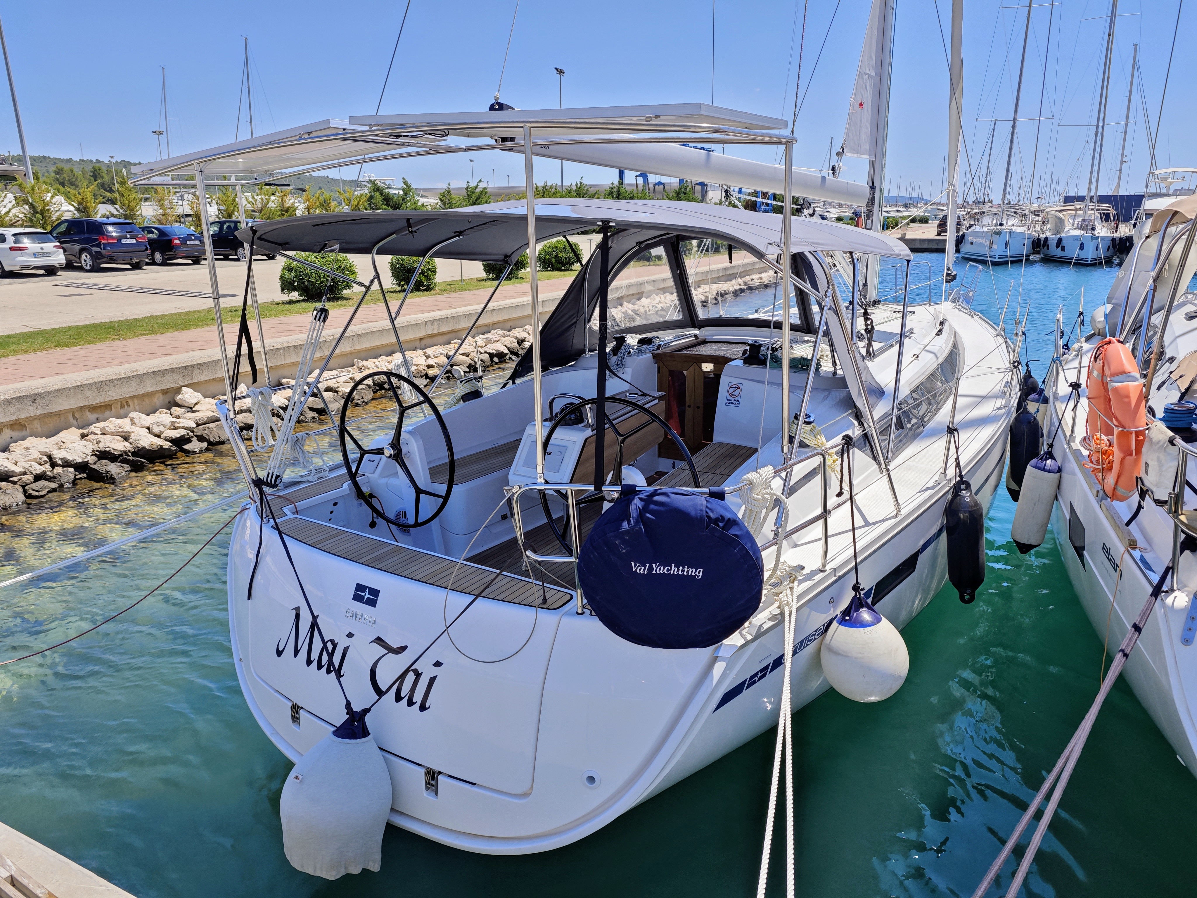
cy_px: 449
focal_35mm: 23
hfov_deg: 73.9
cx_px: 598
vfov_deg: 58.9
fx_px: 795
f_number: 1.6
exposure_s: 1/5454
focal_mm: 6.55
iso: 50
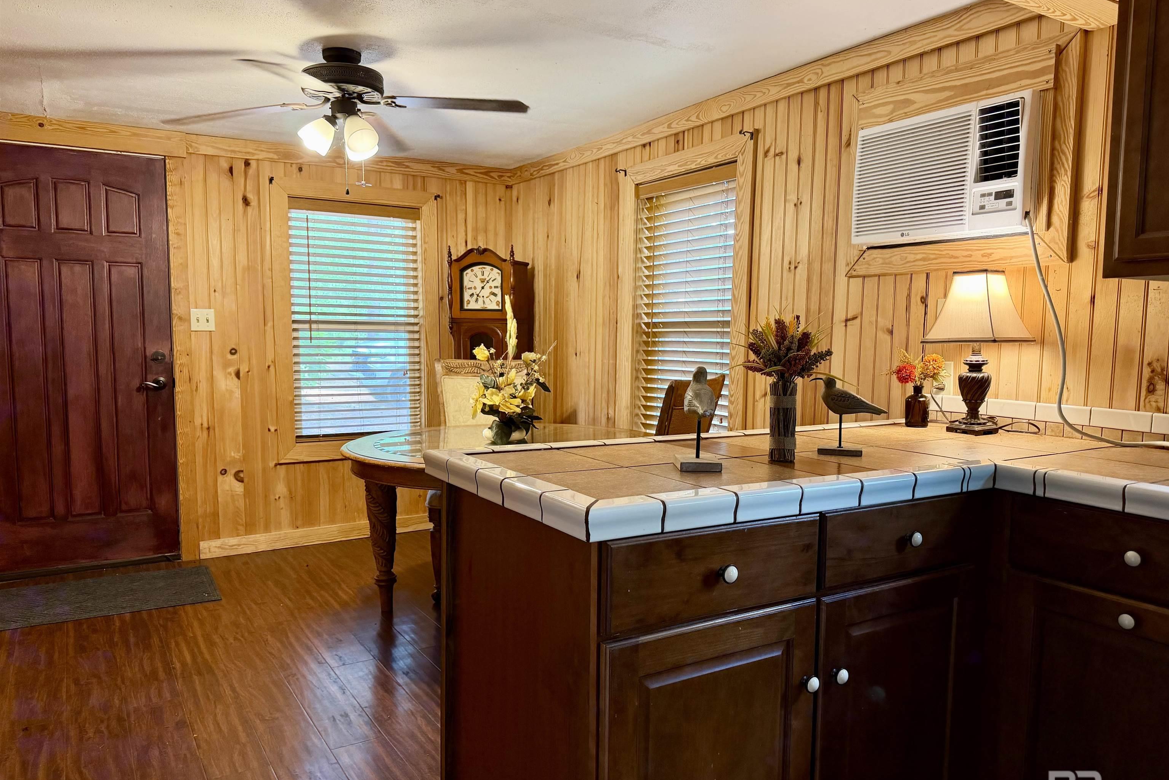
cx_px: 585
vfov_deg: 51.3
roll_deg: -0.5
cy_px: 412
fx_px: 812
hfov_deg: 71.5
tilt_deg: -7.0
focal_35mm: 25
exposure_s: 1/60
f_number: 1.78
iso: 200
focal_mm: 6.76
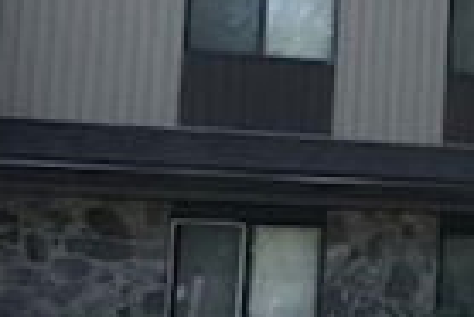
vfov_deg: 10.3
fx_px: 1766
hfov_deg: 14.1
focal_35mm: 134
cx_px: 764
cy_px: 119
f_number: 1.8
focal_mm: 3.99
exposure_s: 1/731
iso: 20
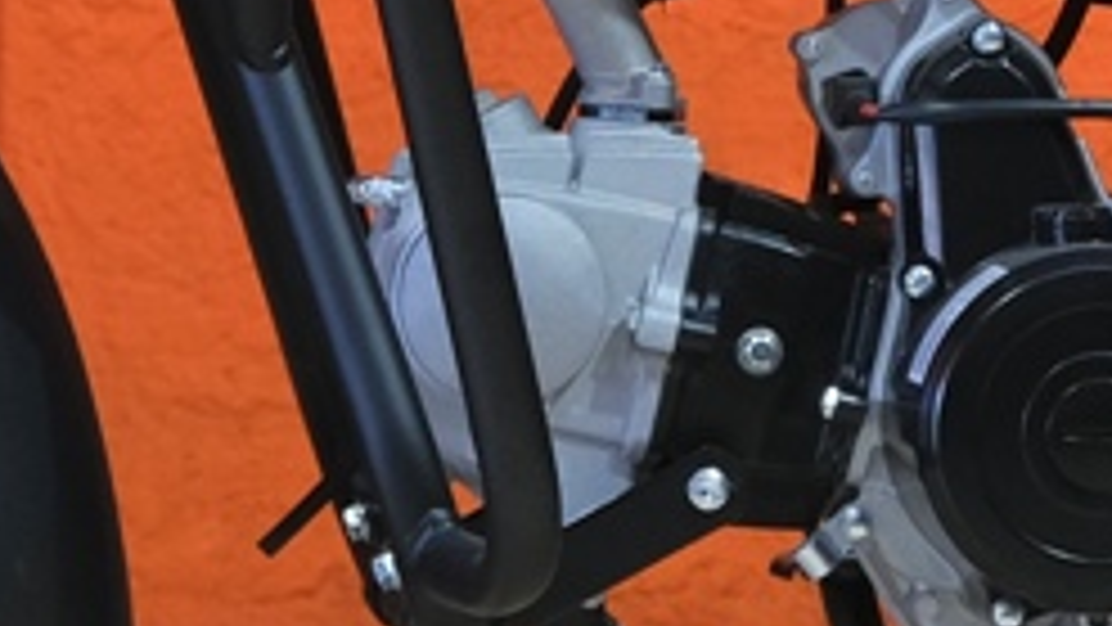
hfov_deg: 5.9
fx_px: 10822
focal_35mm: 367
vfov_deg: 3.3
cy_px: -633
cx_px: 995
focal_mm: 35.8
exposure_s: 1/100
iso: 1250
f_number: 4
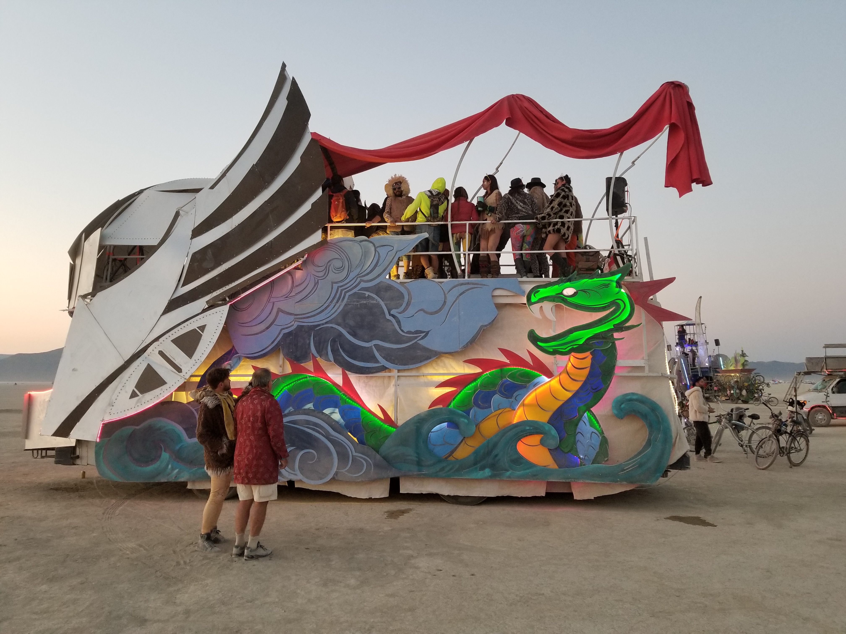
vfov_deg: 53.1
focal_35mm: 26
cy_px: 317
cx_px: 423
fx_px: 635
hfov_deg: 67.3
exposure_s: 1/60
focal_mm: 4.25
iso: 160
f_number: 1.7
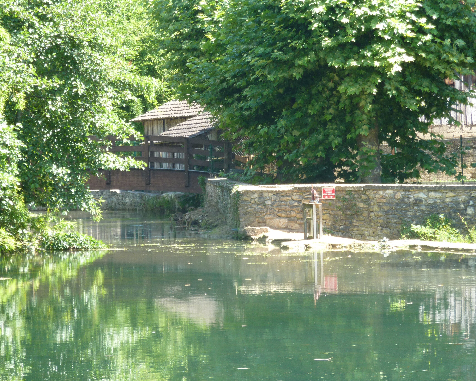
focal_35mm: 190
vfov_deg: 8.1
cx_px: 238
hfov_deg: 10.2
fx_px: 2677
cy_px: 190
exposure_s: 1/60
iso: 100
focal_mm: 29.9
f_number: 4.5
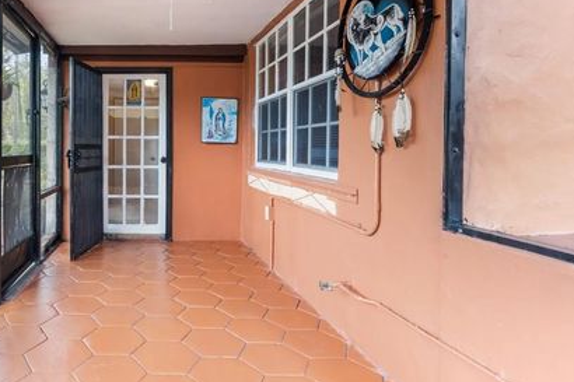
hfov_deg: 66.5
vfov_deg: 50.8
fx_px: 398
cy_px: 148
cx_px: 136
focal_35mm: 25
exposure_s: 1/1.67
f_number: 14
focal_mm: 16
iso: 250
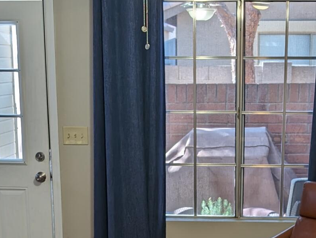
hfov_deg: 21.5
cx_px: 199
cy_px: 265
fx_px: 832
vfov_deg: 15.8
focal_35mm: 91
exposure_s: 1/30
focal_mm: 6.9
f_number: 1.68
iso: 29
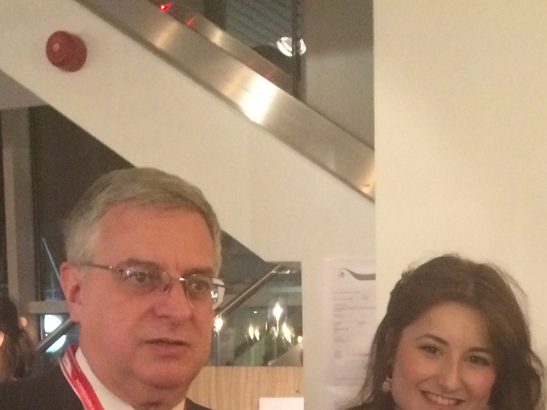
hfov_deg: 26.9
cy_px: 506
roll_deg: -0.2
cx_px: 361
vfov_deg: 19.2
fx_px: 1138
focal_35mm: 72
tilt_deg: -6.6
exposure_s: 1/17
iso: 400
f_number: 2.2
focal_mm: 4.15
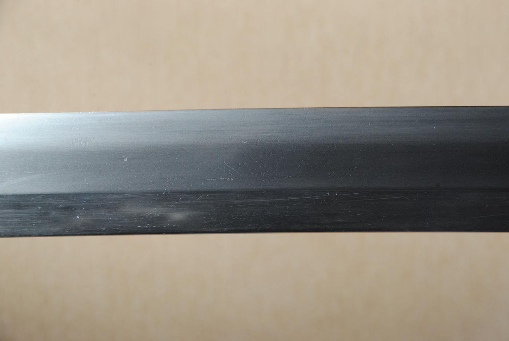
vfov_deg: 8.2
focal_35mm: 168
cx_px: 254
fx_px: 2378
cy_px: 170
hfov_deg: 12.2
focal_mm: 112
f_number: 11
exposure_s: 1/2
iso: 400
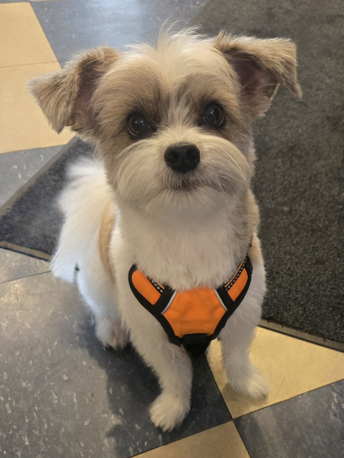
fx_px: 305
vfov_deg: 73.9
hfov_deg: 58.9
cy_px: 229
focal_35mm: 23
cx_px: 172
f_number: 1.8
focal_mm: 5.4
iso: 640
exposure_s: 1/60.2
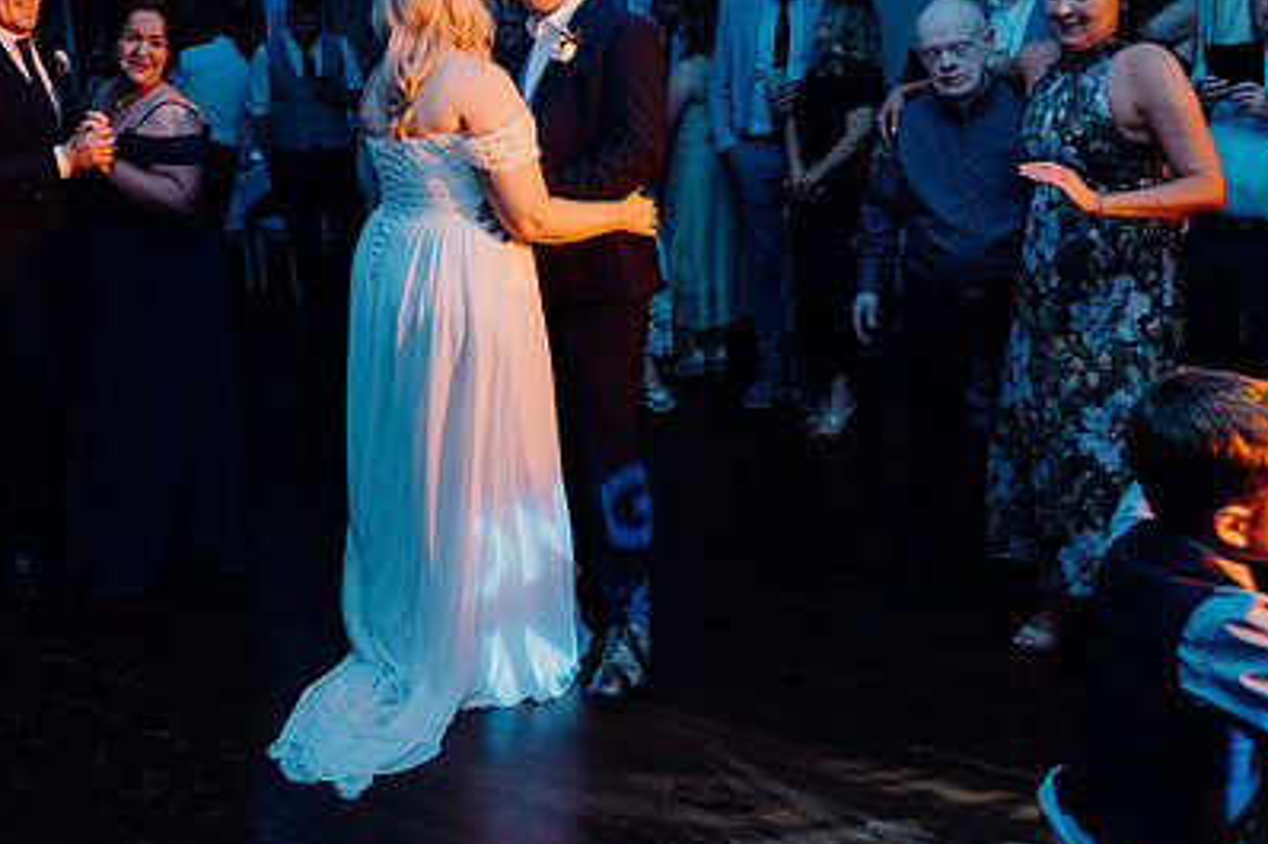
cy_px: 285
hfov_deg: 54.3
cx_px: 558
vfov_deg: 37.4
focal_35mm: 35
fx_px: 1232
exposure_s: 1/160
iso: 2500
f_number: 3.5
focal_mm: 24
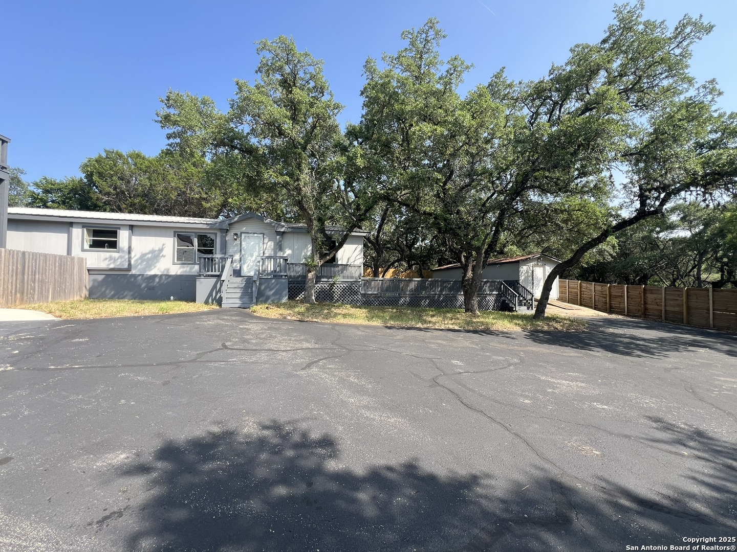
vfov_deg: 89.9
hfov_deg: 106.2
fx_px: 277
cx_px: 368
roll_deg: +0.4
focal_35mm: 13
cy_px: 276
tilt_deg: +1.8
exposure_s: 1/461
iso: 32
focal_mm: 1.57
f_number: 1.8
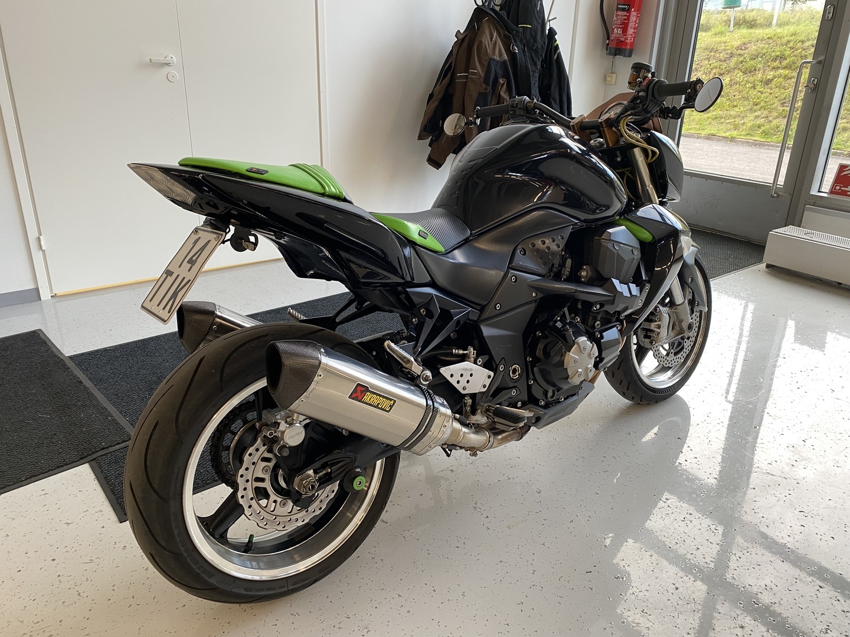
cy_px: 318
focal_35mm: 26
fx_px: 638
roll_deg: -1.8
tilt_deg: -22.3
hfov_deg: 67.3
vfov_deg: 53.1
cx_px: 425
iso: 80
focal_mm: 4.25
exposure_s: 1/50
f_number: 1.8
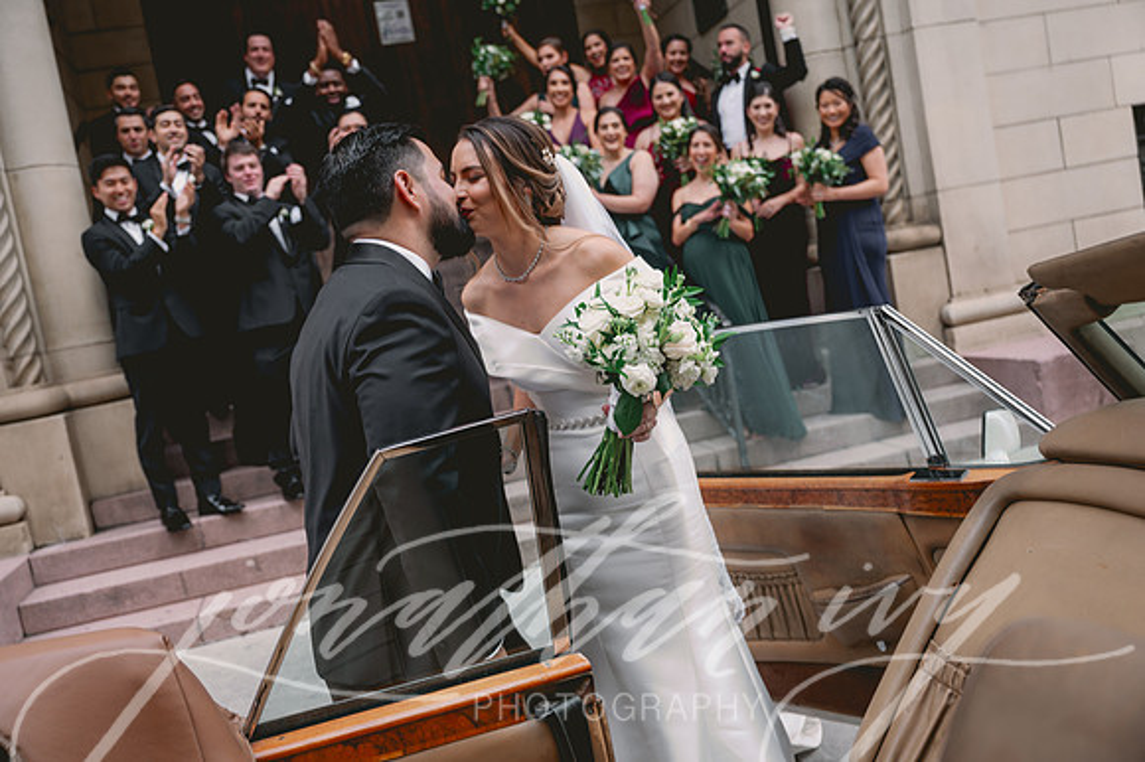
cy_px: 381
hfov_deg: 55.8
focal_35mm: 34
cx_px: 572
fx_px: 1081
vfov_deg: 38.8
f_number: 3.2
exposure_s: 1/160
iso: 50
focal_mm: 34
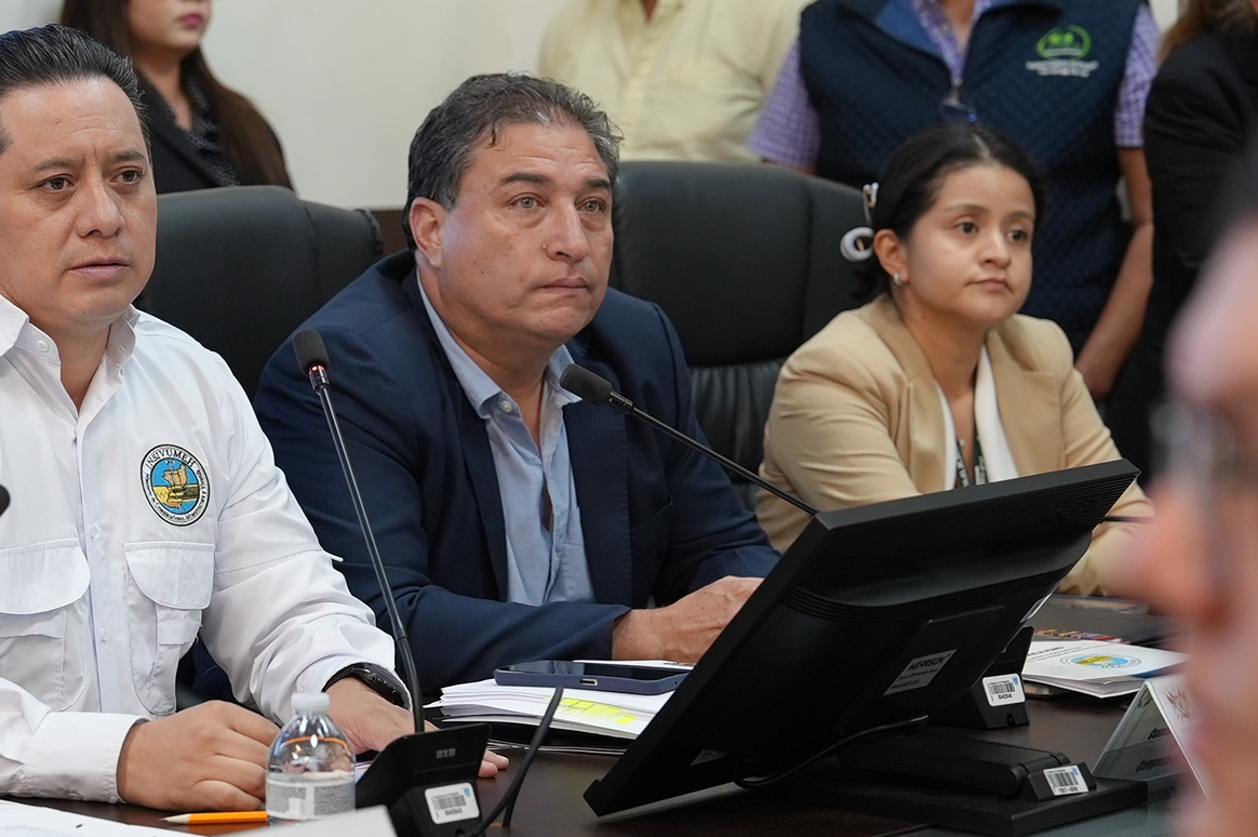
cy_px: 428
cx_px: 279
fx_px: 4469
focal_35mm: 128
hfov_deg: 15.9
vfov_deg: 10.7
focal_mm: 70
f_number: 4
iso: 2000
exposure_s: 1/160
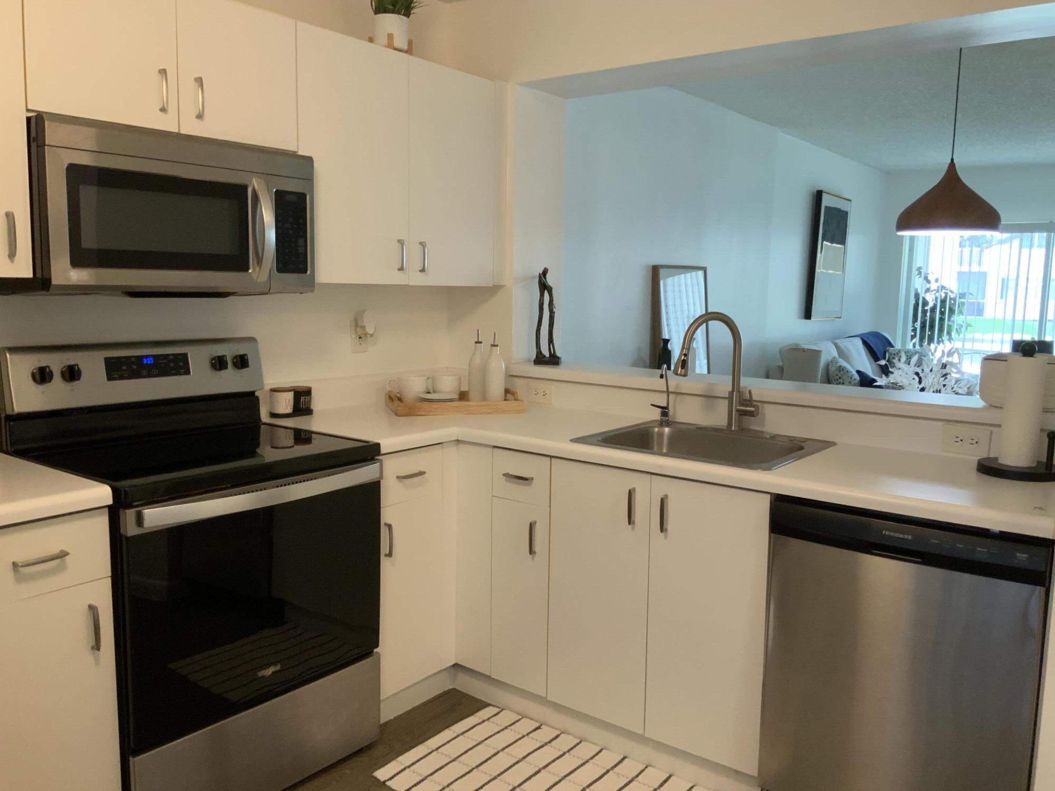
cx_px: 528
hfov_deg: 61.7
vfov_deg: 48.2
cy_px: 396
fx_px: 884
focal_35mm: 29
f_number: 1.8
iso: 160
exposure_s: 1/60
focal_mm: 3
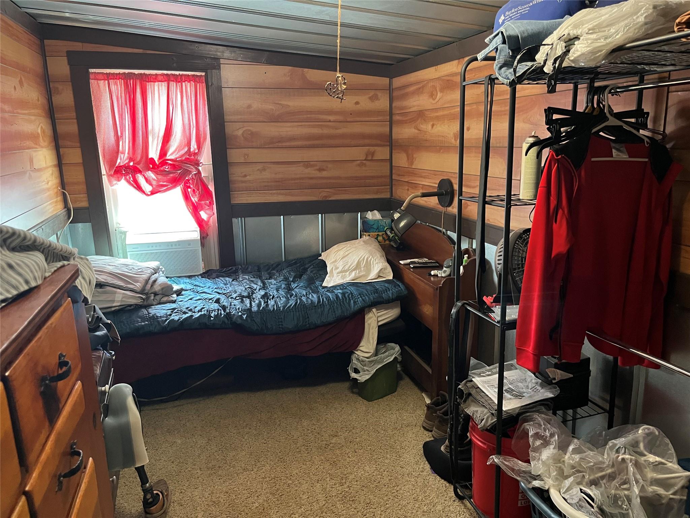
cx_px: 345
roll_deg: +1.1
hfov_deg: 67.3
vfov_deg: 53.1
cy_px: 259
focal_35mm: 26
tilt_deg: -13.5
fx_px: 518
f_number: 1.6
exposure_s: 1/30
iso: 500
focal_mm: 5.1
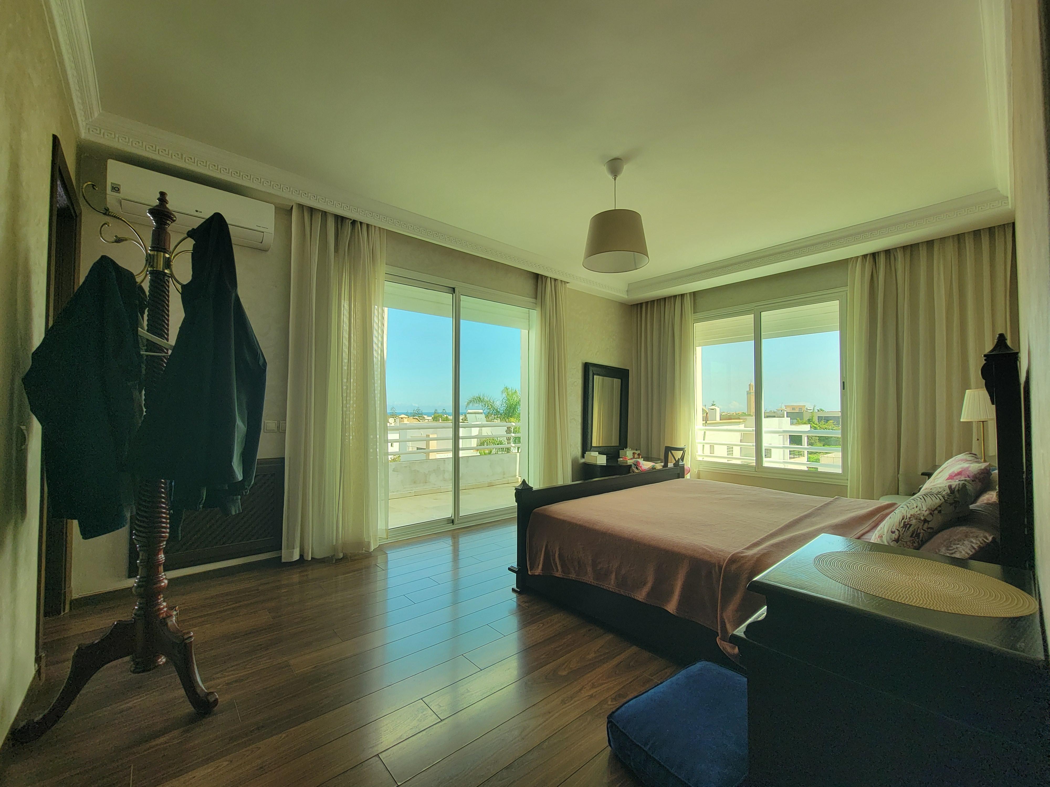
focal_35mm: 13
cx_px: 525
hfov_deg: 106.2
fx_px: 394
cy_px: 394
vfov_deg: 89.9
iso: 80
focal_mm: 2.2
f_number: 2.2
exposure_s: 1/120
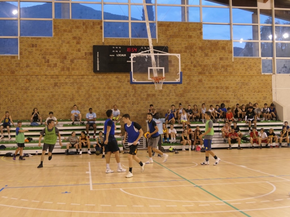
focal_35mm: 45
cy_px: 108
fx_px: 377
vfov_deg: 32.2
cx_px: 145
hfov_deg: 42.1
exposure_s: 1/100
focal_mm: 15.1
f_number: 2.8
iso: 500
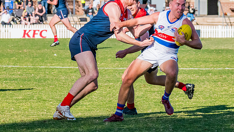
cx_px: 125
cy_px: 44
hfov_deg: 5.5
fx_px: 2420
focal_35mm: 390
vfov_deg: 3.1
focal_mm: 170
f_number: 10
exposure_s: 1/1600
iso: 800
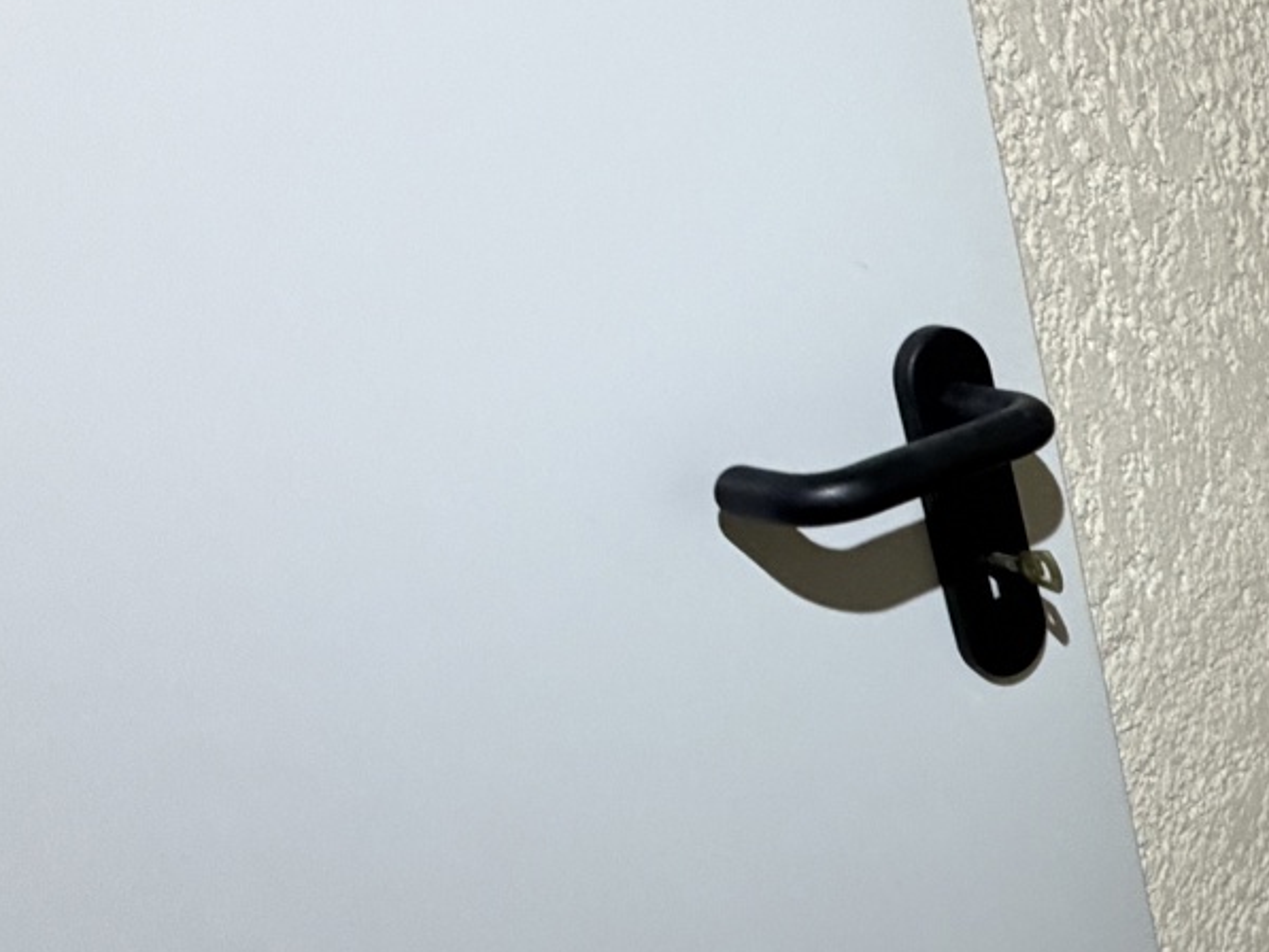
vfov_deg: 31.6
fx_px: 1650
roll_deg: +0.1
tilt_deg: -24.8
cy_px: 714
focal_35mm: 45
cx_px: 1834
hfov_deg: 29.1
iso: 320
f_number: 2.2
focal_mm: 2.22
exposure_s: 1/65
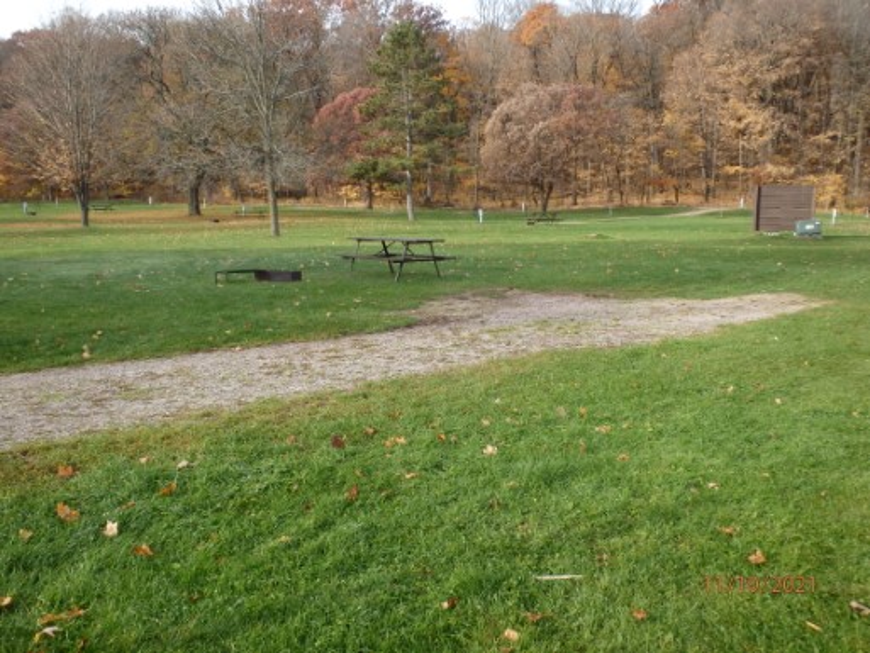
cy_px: 326
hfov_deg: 63.4
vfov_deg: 49.8
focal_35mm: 28
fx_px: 704
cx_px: 435
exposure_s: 1/200
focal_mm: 5
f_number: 3.9
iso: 125
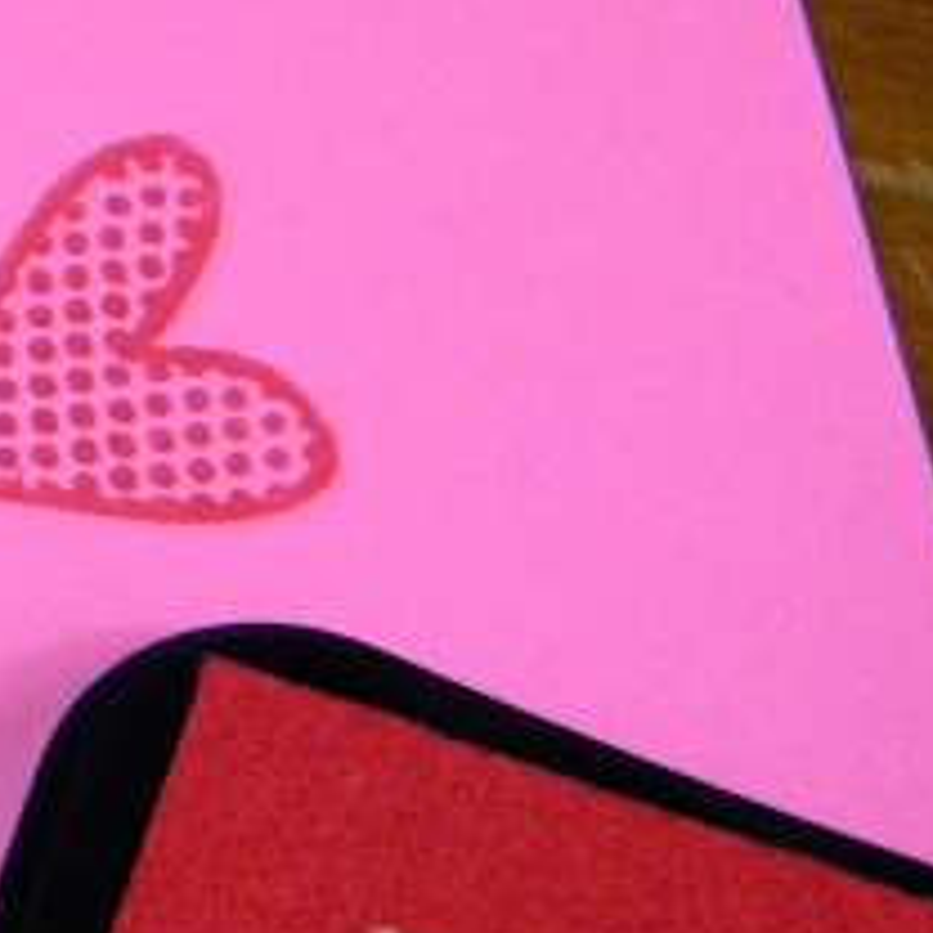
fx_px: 5214
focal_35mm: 171
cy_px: 278
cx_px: -354
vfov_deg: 10.2
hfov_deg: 10.0
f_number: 4.3
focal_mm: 12.2
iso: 800
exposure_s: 1/72.8
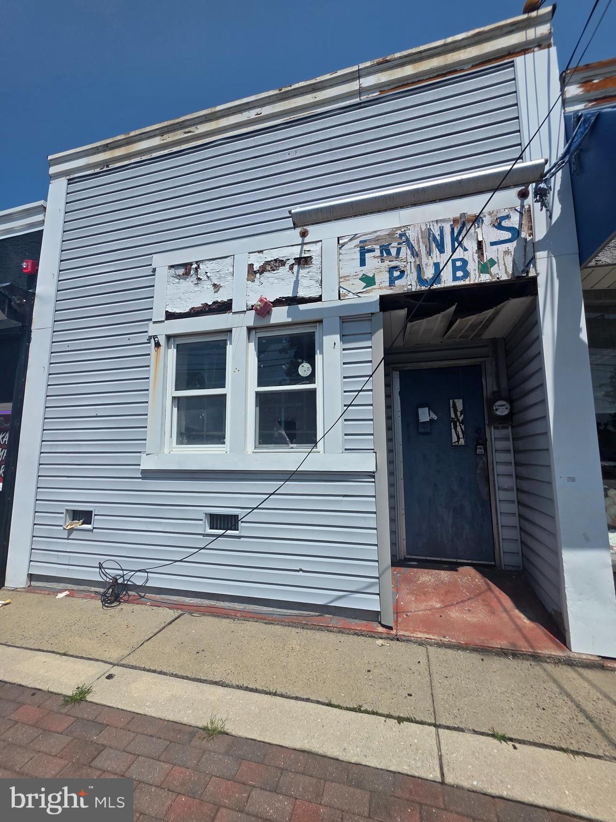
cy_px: 411
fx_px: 308
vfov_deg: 106.2
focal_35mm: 13
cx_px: 308
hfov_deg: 89.9
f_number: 1.9
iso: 40
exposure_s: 1/3697
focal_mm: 2.2
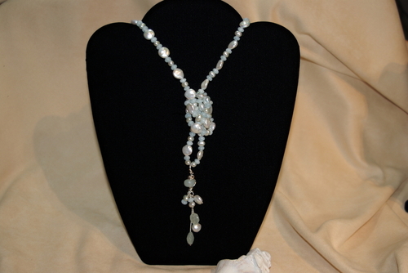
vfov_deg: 25.8
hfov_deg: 37.8
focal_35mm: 52
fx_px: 595
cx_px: 204
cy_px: 136
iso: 100
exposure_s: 1/45
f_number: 4
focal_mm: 35
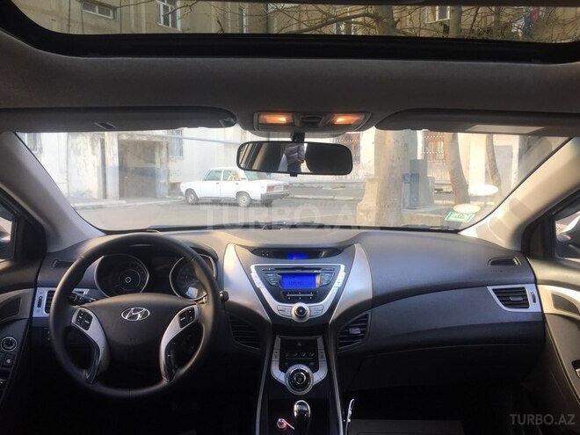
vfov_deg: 48.2
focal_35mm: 29
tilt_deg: -5.4
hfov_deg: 61.7
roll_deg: +0.6
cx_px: 290
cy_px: 218
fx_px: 486
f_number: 2.2
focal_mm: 4.15
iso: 40
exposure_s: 1/100
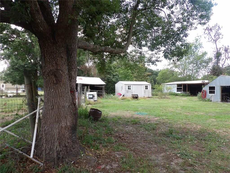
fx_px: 159
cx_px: 115
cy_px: 86
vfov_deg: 56.8
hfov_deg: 71.6
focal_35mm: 24
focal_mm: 4.3
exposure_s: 1/204
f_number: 3.2
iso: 100
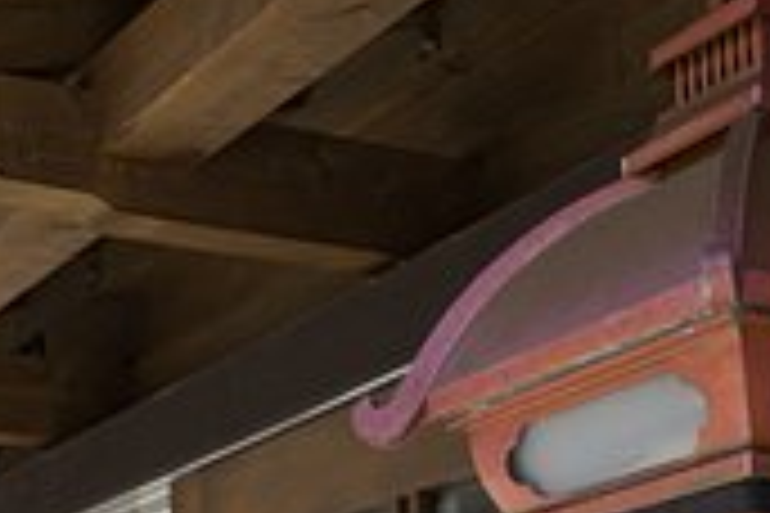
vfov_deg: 13.5
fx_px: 2117
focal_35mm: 99
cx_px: 549
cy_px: 605
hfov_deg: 20.5
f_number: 2.8
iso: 100
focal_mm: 22
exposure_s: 1/400
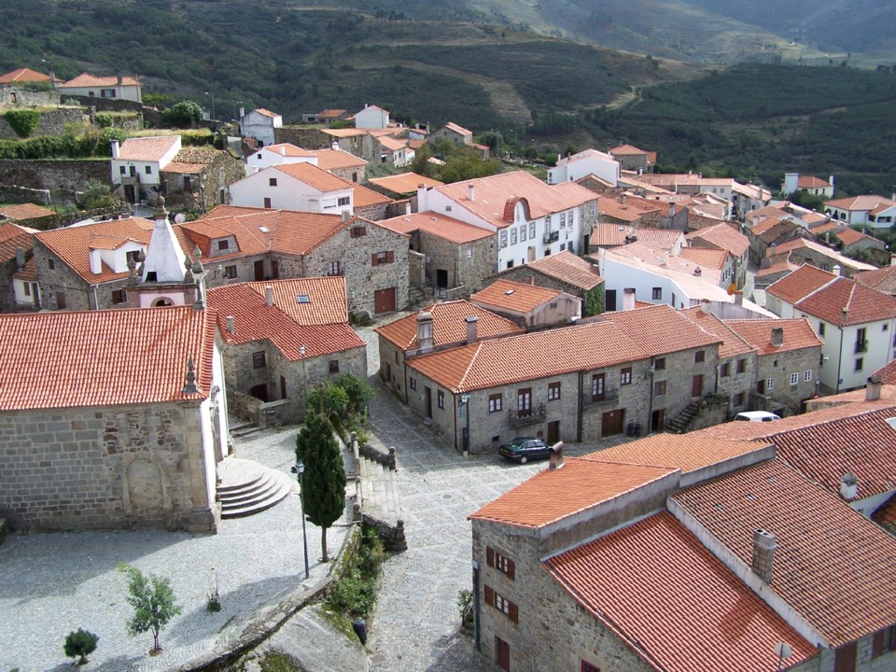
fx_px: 984
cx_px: 448
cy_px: 336
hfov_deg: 49.0
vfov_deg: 37.7
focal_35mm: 38
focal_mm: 6.3
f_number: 4
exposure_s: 1/640
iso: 80
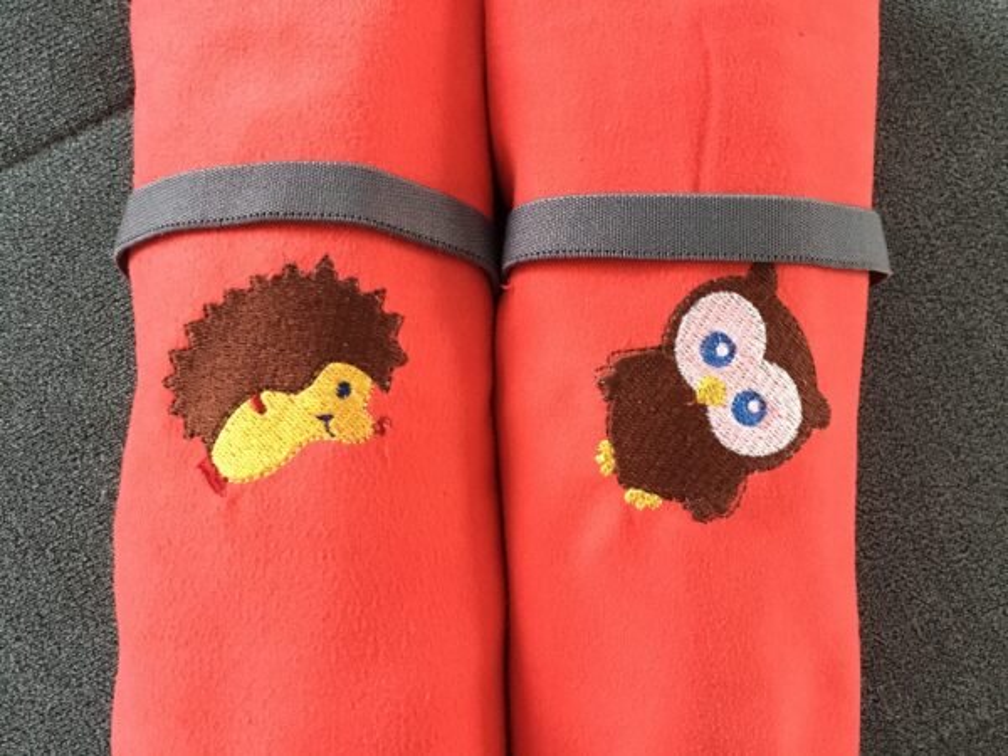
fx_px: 844
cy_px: 378
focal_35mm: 29
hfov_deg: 61.7
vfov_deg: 48.2
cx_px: 504
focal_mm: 4.15
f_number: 2.2
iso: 250
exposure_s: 1/17
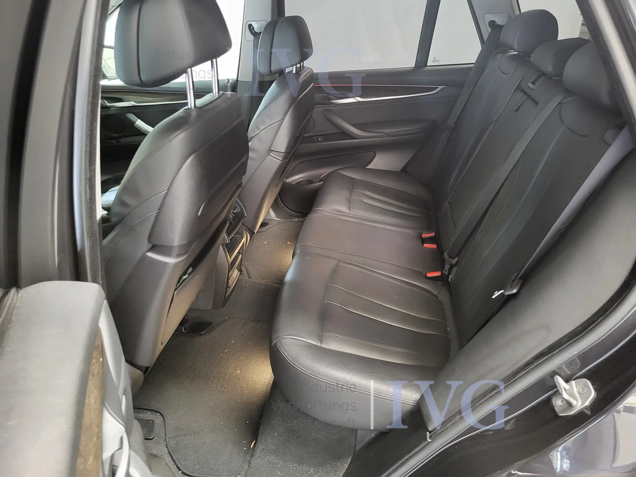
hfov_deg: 67.3
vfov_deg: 53.1
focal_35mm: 26
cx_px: 318
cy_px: 238
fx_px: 478
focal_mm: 5.4
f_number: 1.8
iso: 640
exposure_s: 1/33.3
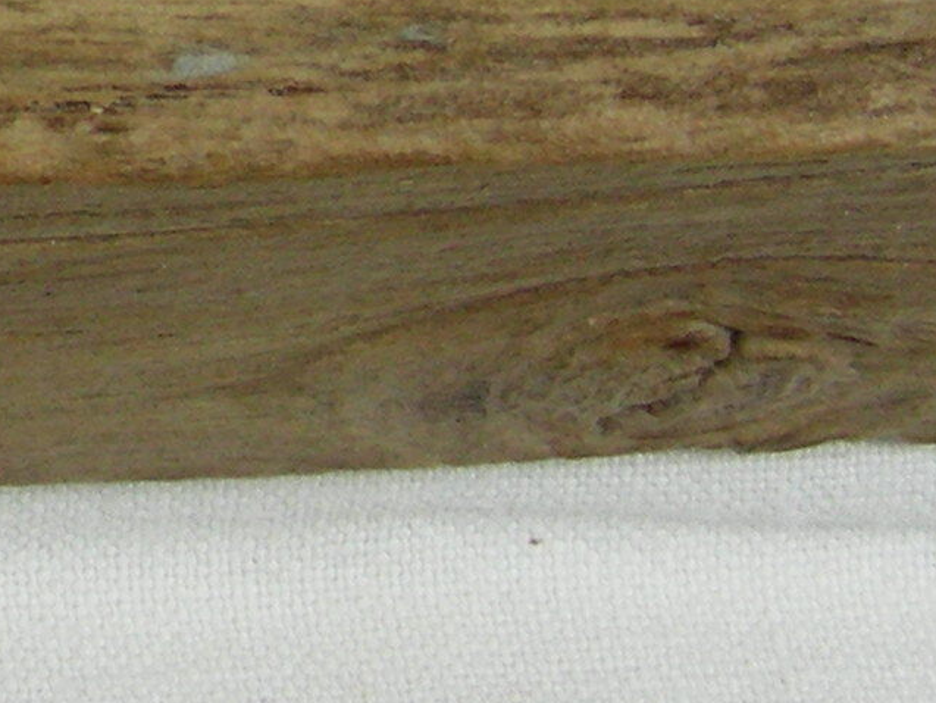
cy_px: -791
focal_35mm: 168
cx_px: -414
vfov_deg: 8.3
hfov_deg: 11.3
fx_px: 4543
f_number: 3.5
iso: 111
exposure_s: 1/30
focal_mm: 6.3
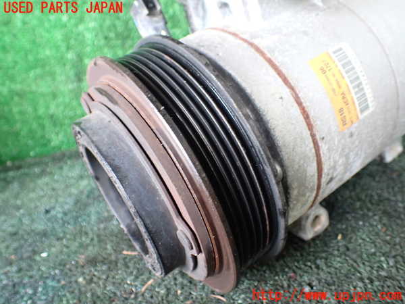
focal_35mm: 30
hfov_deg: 60.0
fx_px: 351
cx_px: 202
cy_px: 152
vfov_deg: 46.8
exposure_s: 1/50
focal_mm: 5.4
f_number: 2.3
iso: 800
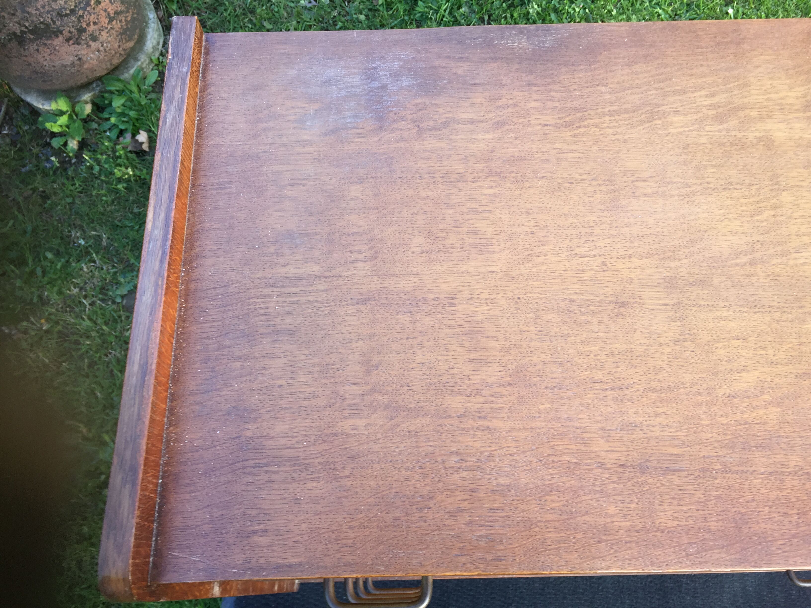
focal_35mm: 29
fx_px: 679
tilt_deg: -68.6
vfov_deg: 48.2
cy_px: 304
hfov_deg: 61.7
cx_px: 406
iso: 40
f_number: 2.2
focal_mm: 4.15
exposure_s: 1/50
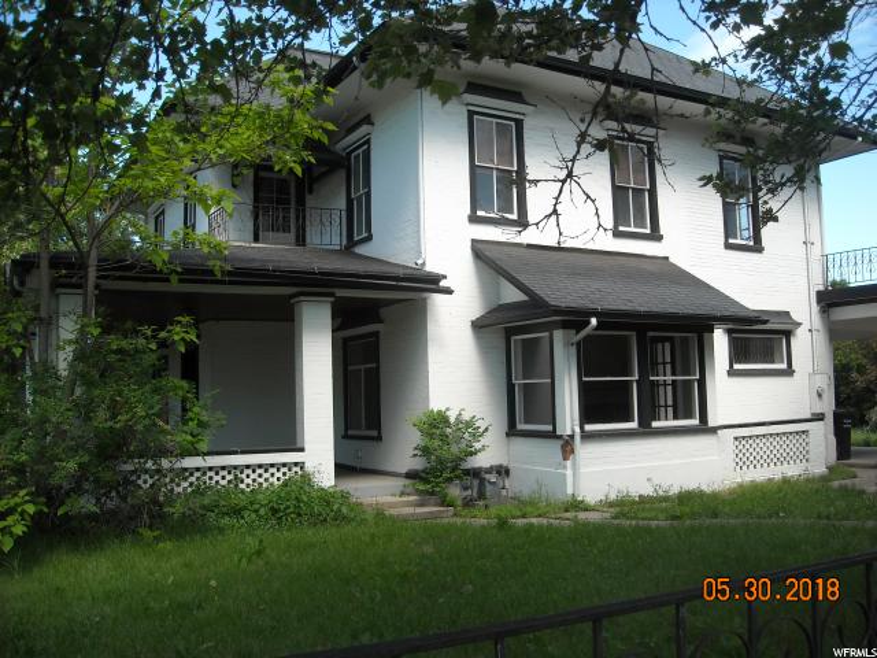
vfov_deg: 40.7
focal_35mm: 35
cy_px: 329
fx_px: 887
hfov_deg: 52.6
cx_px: 438
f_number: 2.8
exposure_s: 1/296
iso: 64
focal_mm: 5.7
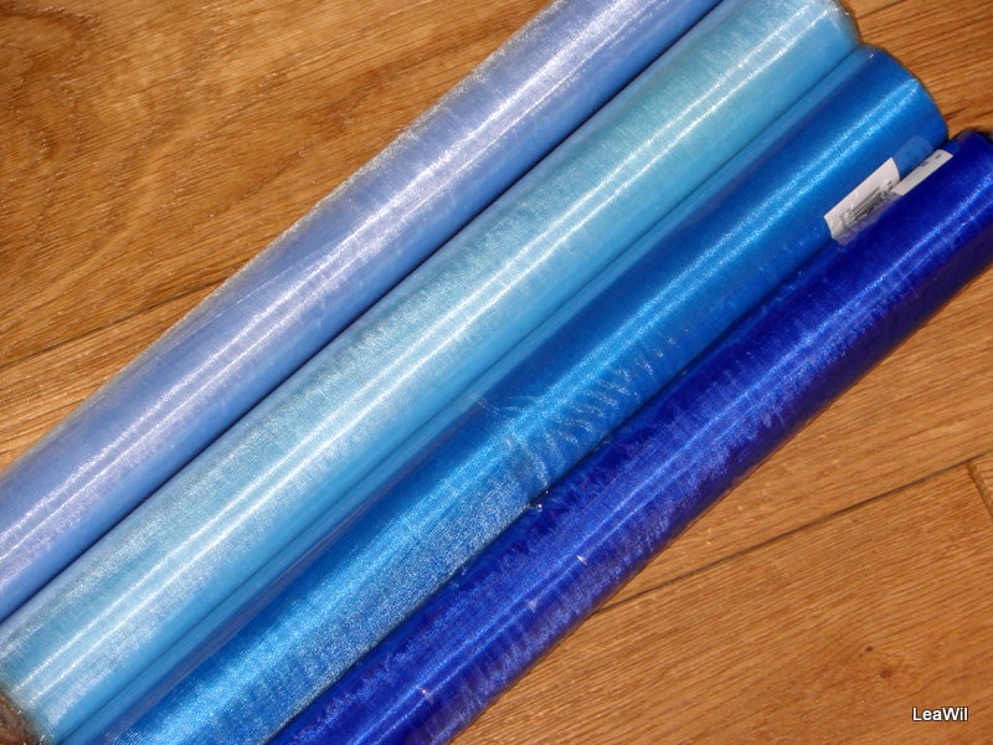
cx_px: 496
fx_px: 7688
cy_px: 372
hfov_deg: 7.4
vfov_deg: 5.5
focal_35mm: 268
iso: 125
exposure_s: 1/250
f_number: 4.5
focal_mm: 47.71
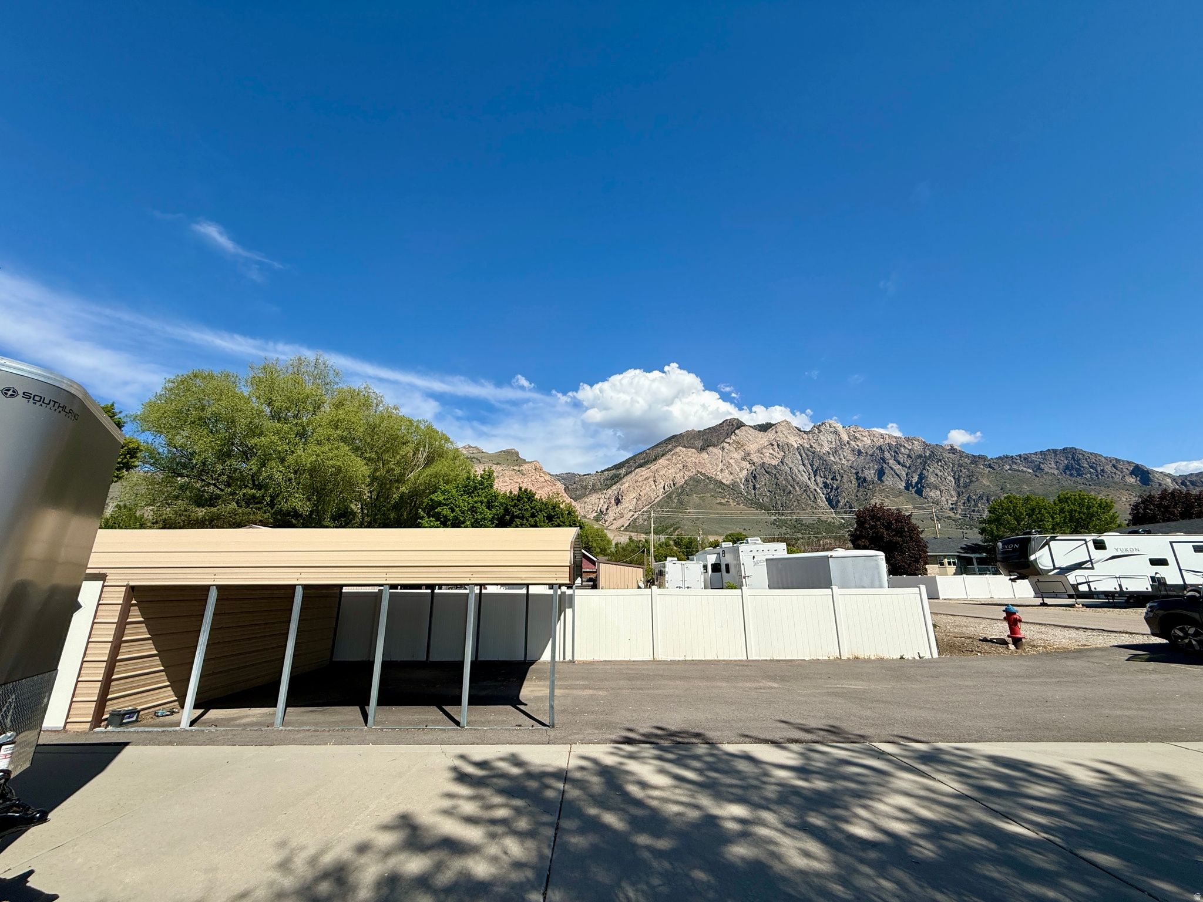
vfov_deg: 85.7
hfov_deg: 102.1
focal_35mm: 14
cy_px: 451
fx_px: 487
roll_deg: +0.3
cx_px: 602
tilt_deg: +16.0
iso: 50
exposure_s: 1/4425
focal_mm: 2.22
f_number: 2.2
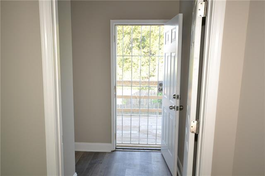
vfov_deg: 43.6
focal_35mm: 30
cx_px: 132
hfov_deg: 62.0
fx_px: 221
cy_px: 88
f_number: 5.6
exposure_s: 1/60
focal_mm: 20
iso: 560
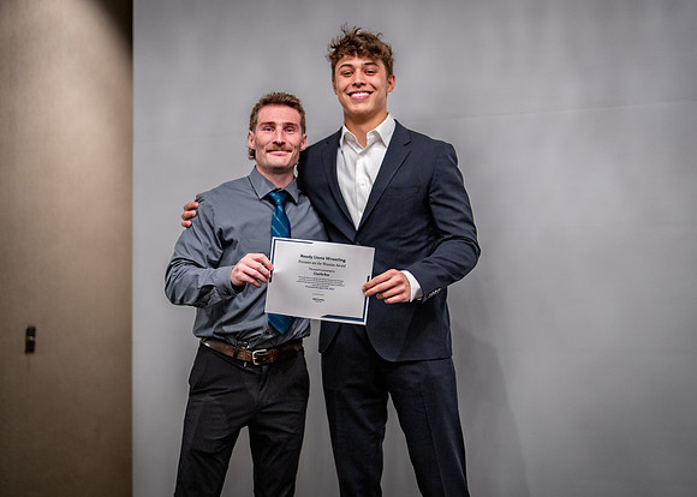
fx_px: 1067
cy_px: 248
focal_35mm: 54
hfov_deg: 36.2
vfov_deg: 26.2
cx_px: 348
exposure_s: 1/320
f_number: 1.2
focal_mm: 50
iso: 1250
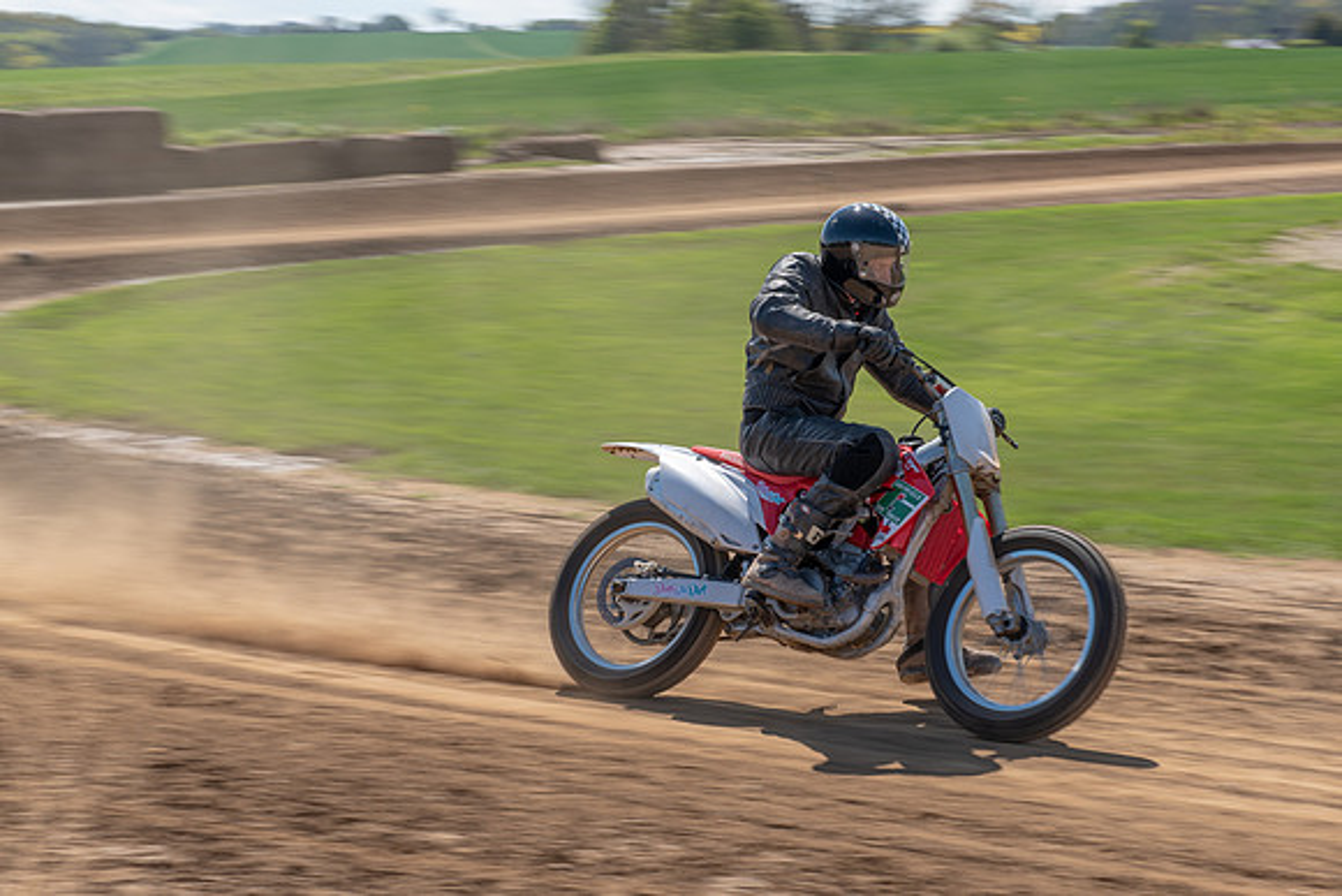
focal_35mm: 85
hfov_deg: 23.8
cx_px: 793
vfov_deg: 16.0
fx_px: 3181
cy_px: 520
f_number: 8
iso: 100
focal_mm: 70
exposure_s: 1/160
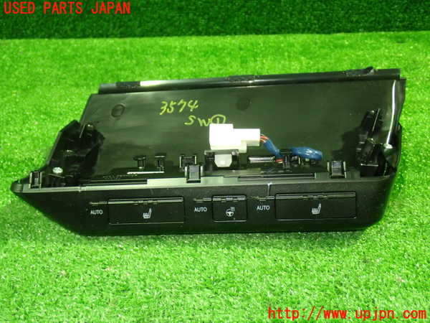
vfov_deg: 32.9
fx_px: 547
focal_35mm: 44
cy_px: 162
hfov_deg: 42.9
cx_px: 215
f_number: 2.9
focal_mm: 7.84
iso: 800
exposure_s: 1/15
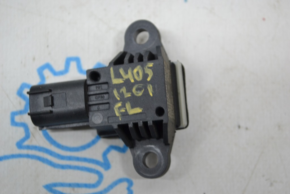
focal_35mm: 78
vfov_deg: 17.5
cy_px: 97
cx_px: 145
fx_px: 628
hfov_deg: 26.0
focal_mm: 52
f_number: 5.6
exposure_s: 1/60
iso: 720
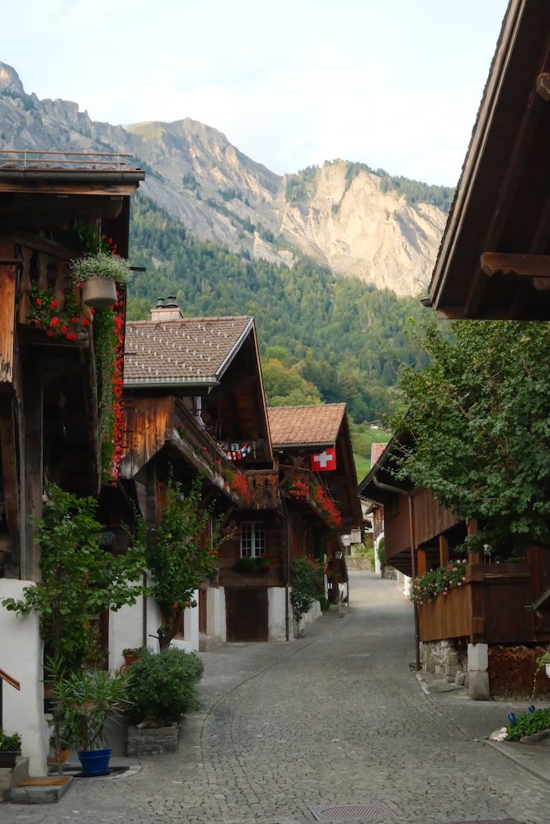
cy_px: 412
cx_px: 275
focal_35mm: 53
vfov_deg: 37.5
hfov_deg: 25.5
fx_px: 1214
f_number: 18
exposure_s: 1/90
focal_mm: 35.3
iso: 3200
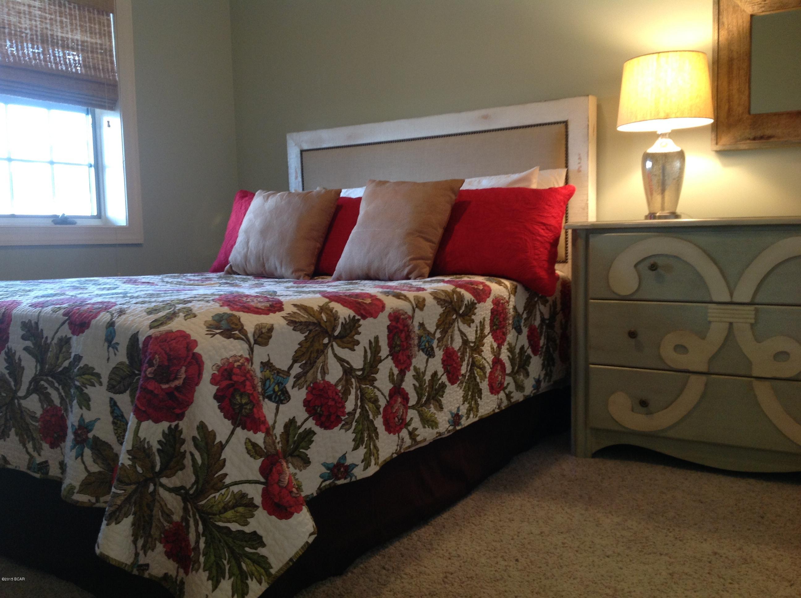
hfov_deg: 52.7
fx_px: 809
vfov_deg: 40.6
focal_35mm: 35
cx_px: 400
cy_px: 299
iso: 100
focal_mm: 4.28
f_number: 2.4
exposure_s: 1/15
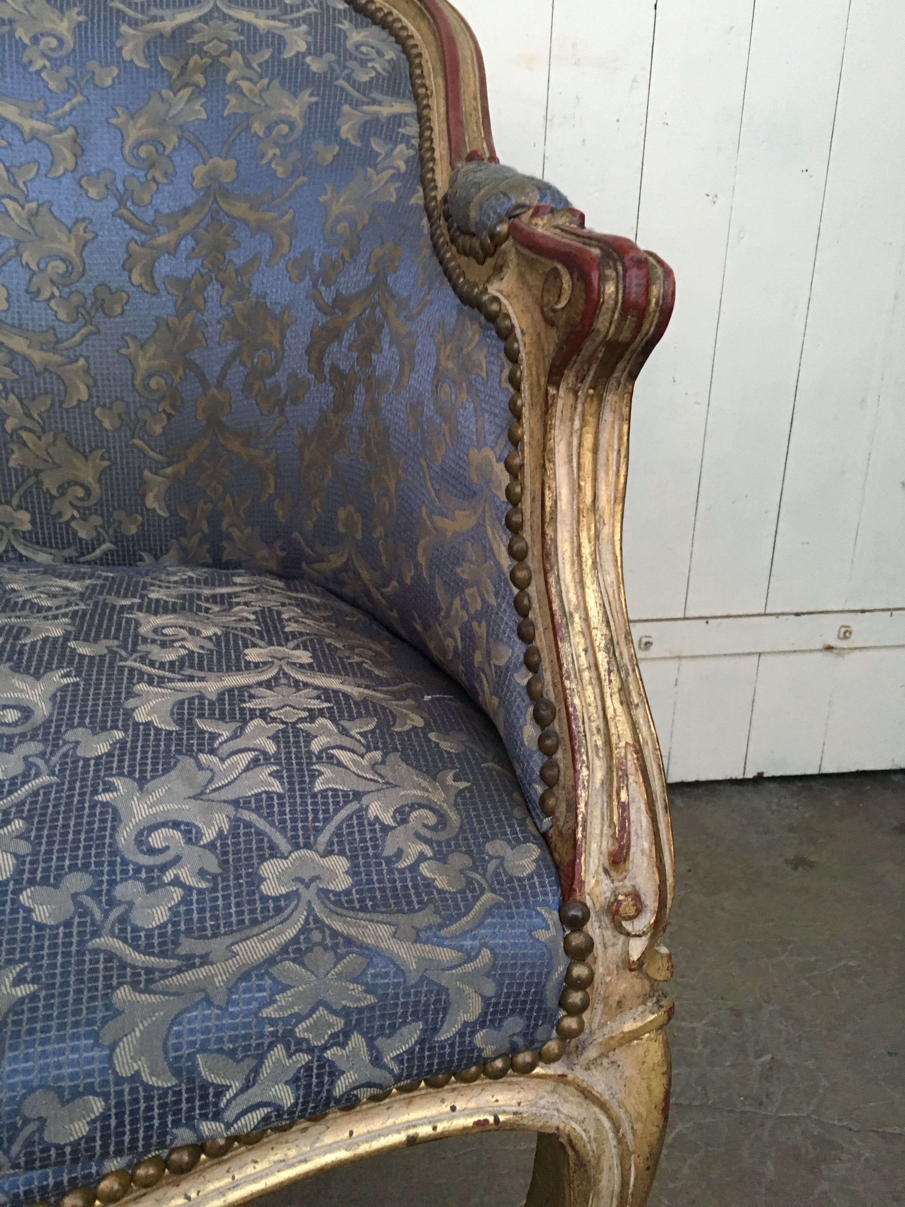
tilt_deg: -17.2
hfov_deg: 48.2
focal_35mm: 29
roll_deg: -1.3
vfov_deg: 61.7
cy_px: 604
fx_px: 1011
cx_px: 452
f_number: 2.2
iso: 200
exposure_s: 1/33
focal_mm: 4.15
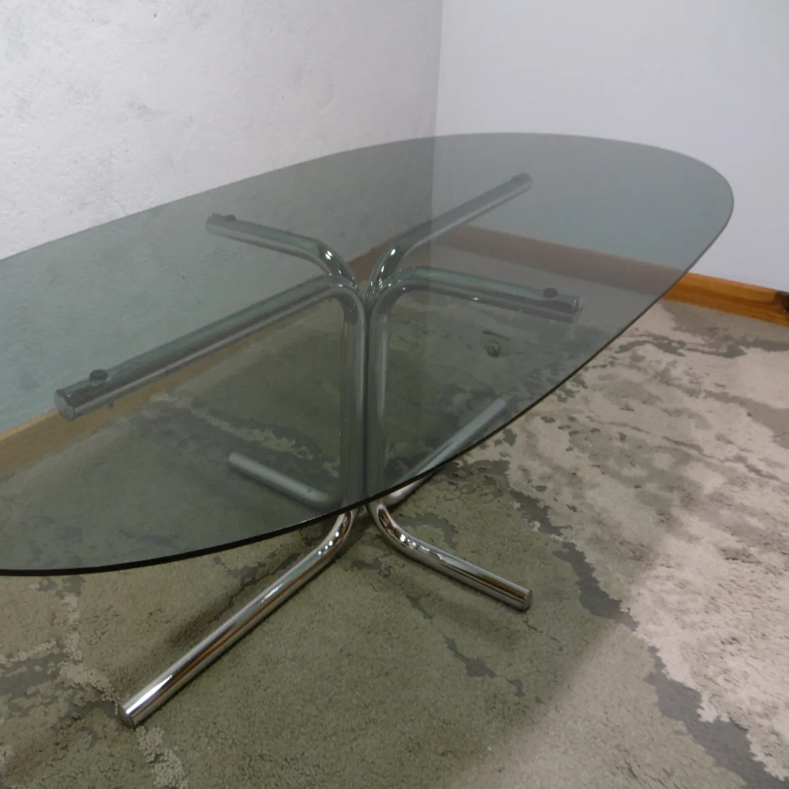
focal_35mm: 29
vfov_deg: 55.6
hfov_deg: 54.8
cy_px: 385
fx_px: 748
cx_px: 285
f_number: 3.1
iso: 100
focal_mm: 4.3
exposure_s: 1/6
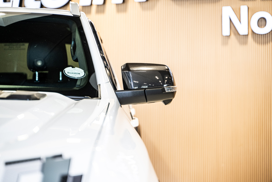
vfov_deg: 18.2
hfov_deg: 27.0
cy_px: 91
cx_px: 136
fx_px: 567
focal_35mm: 75
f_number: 2.8
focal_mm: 75
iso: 640
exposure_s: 1/100
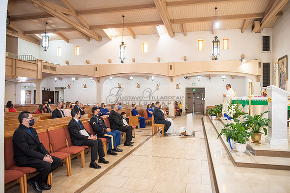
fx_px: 218
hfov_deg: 67.4
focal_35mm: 27
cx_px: 145
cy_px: 96
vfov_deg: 48.0
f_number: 2.8
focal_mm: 27
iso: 1000
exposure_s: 1/160
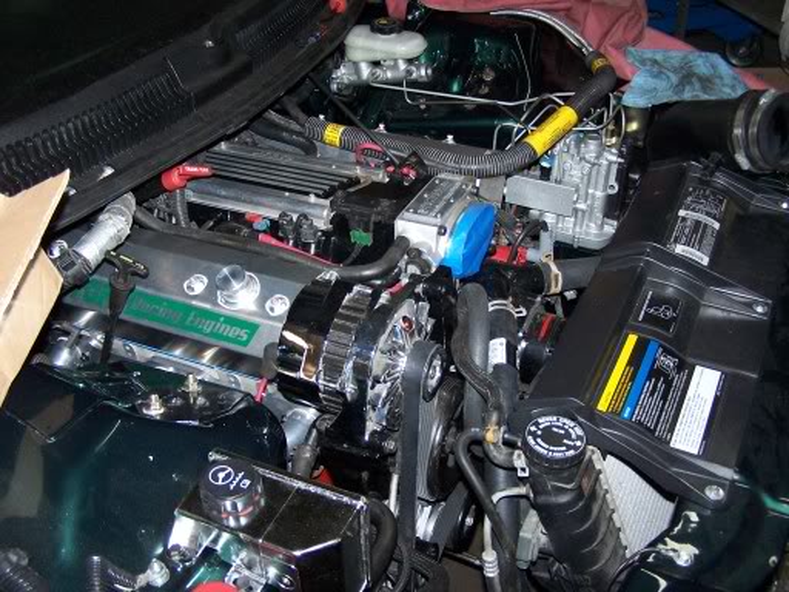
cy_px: 296
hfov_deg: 46.8
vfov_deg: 36.0
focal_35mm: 40
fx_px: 912
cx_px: 394
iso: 140
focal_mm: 6.7
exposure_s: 1/60
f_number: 2.8
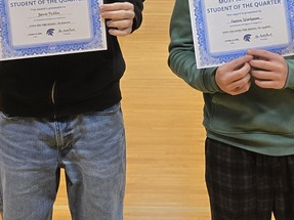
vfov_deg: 17.5
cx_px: 178
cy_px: -9
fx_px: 696
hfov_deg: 23.8
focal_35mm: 82
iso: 160
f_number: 1.8
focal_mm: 5.4
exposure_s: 1/120
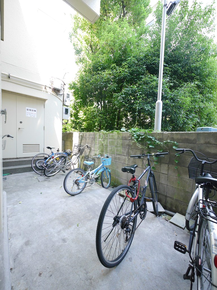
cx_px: 108
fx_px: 117
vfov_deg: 102.1
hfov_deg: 85.7
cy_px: 145
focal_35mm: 14
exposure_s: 1/60
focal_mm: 7
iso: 400
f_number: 4
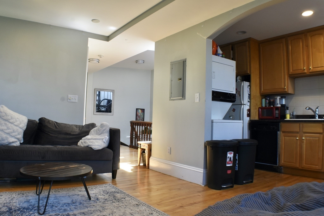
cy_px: 108
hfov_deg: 55.1
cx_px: 162
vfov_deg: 38.4
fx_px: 311
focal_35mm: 34
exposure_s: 1/25
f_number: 11
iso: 400
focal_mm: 23
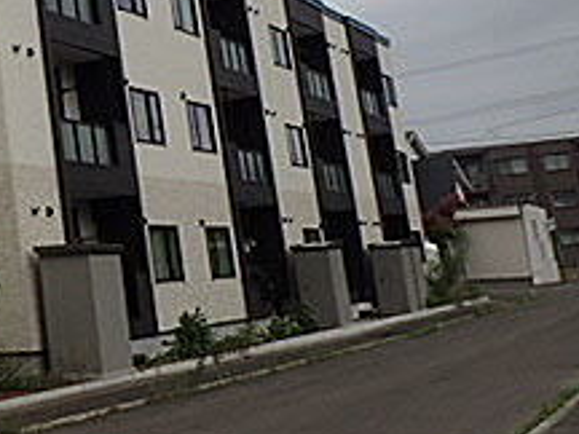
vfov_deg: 19.2
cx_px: -257
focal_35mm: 74
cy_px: -21
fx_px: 1238
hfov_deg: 22.3
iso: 100
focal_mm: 4.5
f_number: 8
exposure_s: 1/125
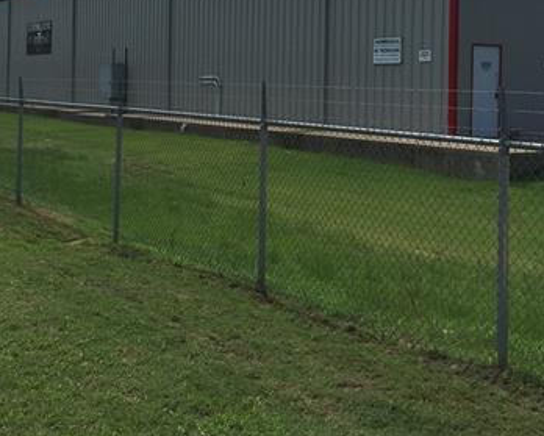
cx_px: 174
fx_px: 838
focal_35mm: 52
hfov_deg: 35.6
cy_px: 89
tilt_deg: -1.9
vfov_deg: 28.6
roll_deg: -2.3
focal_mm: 4.15
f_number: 2.2
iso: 32
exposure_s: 1/3300
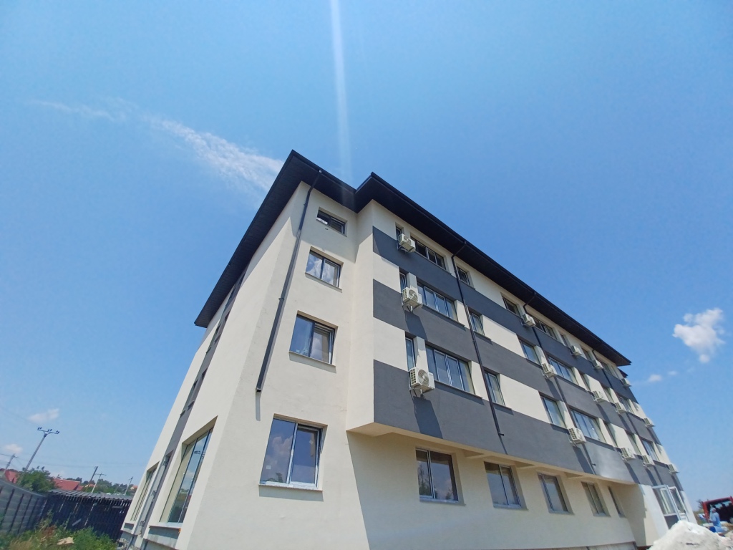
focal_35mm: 13
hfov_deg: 106.2
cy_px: 275
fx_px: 275
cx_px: 366
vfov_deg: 89.9
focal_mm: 1.42
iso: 40
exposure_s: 1/1890
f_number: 2.2
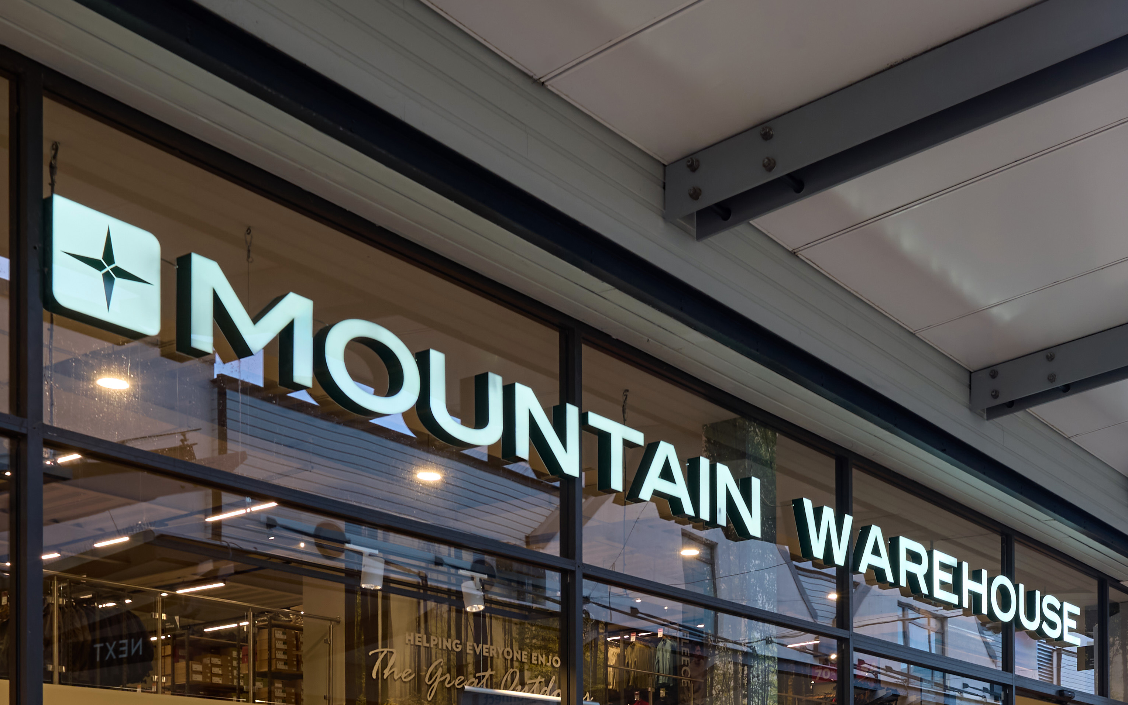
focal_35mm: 40
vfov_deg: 29.6
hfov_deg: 46.6
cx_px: 909
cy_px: 726
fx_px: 1230
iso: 50
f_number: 16
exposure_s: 1/4
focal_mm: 20
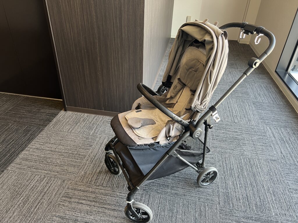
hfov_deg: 67.3
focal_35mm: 26
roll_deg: -2.5
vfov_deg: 53.1
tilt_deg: -32.6
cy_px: 112
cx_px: 149
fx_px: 224
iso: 125
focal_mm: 5.7
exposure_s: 1/99
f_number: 1.5
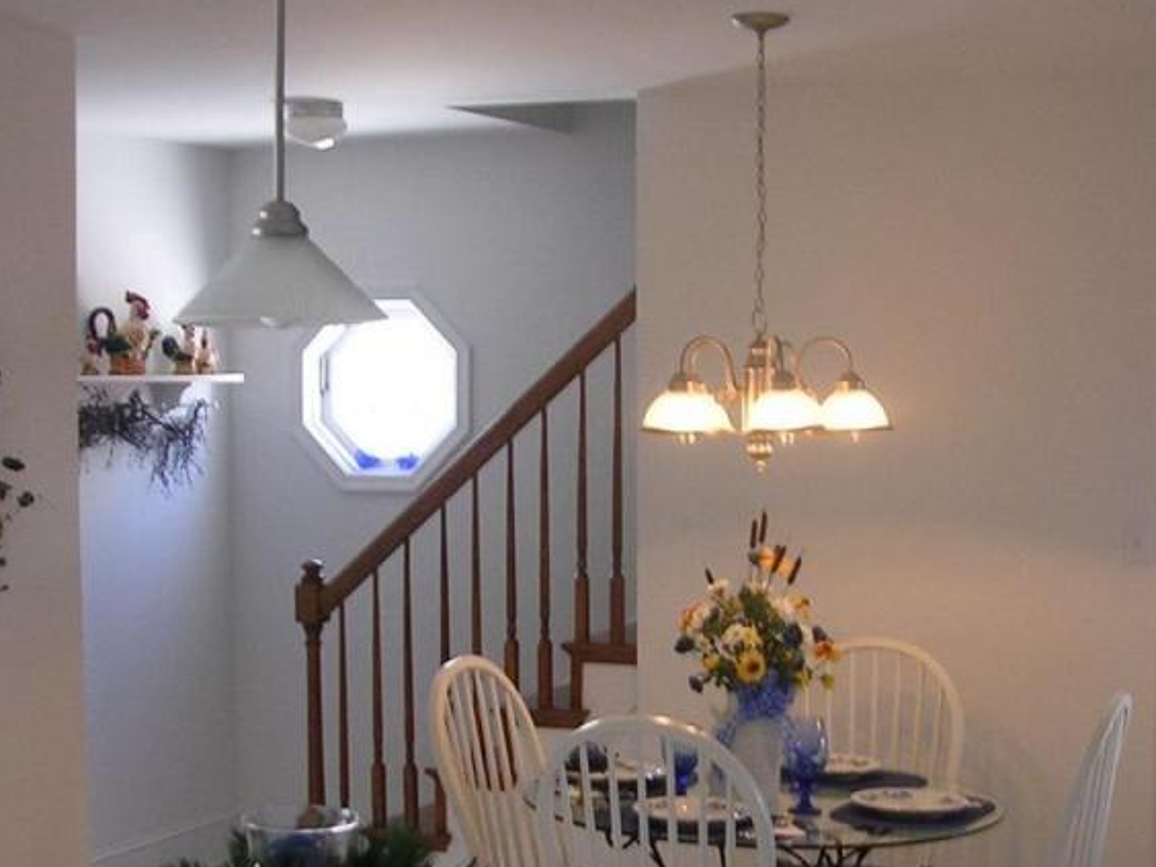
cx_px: 752
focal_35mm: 69
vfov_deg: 21.1
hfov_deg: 28.0
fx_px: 2304
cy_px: 644
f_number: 2.8
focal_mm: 5.8
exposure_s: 1/32.4
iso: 50
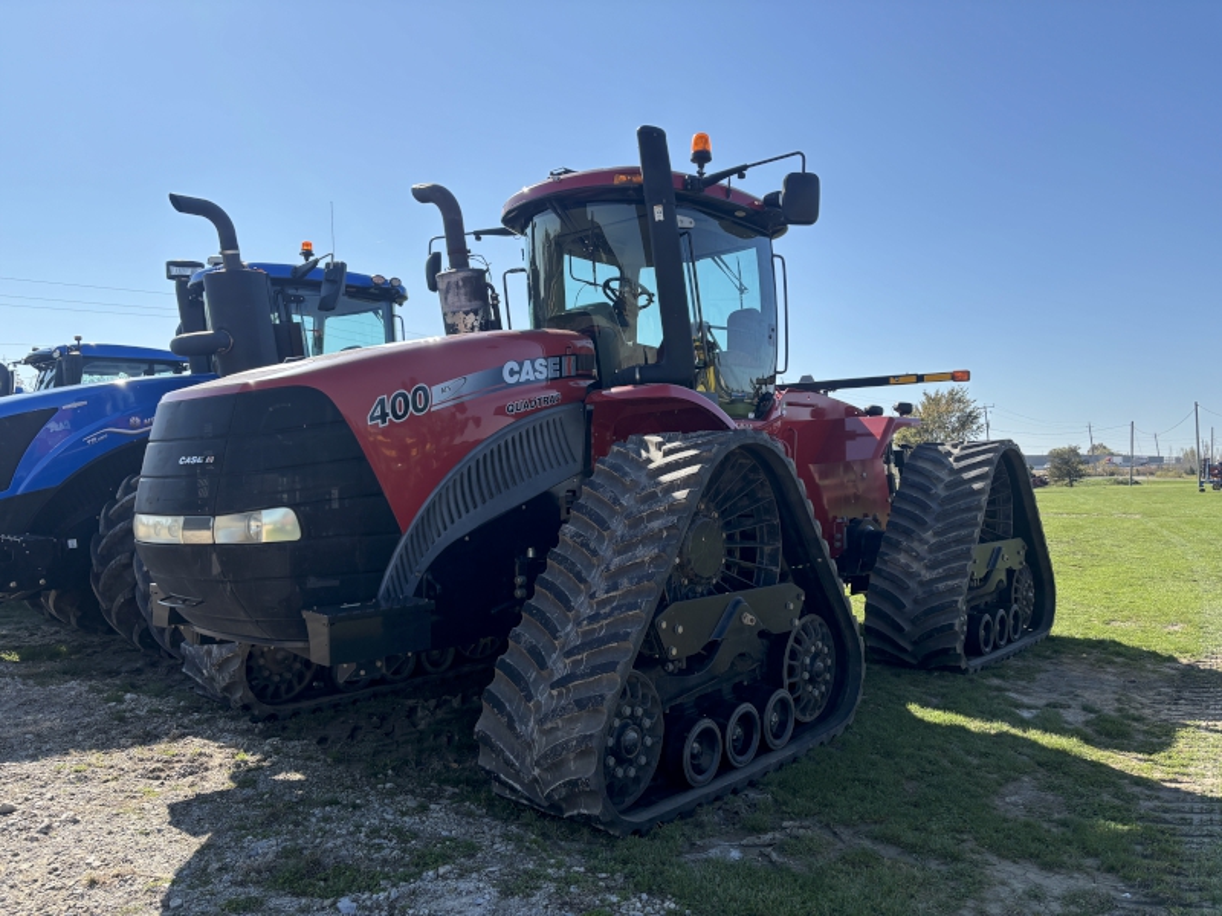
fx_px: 918
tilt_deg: +1.2
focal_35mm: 26
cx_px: 611
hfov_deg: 67.3
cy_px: 458
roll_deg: +0.2
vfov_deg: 53.1
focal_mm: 5.96
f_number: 1.6
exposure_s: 1/3205
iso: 50
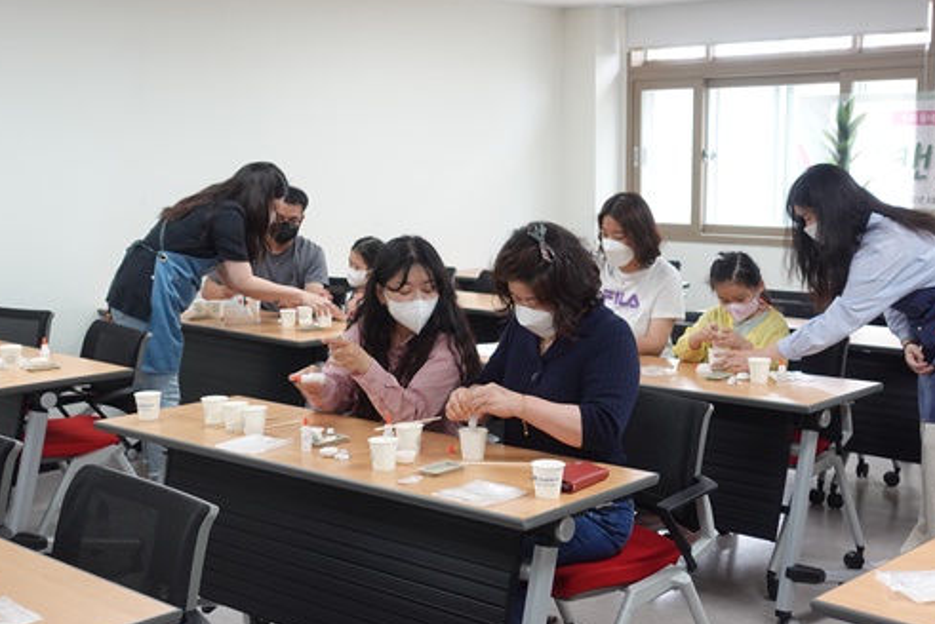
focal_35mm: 47
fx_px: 1221
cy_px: 341
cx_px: 495
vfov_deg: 28.7
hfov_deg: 41.9
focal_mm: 16.08
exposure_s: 1/50
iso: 320
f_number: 2.8
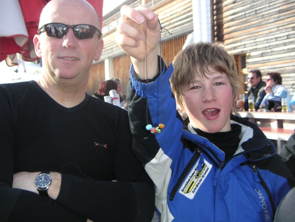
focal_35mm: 57
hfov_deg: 33.8
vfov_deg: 25.7
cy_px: 102
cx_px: 141
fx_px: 486
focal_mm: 8.1
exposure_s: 1/180
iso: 50
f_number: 3
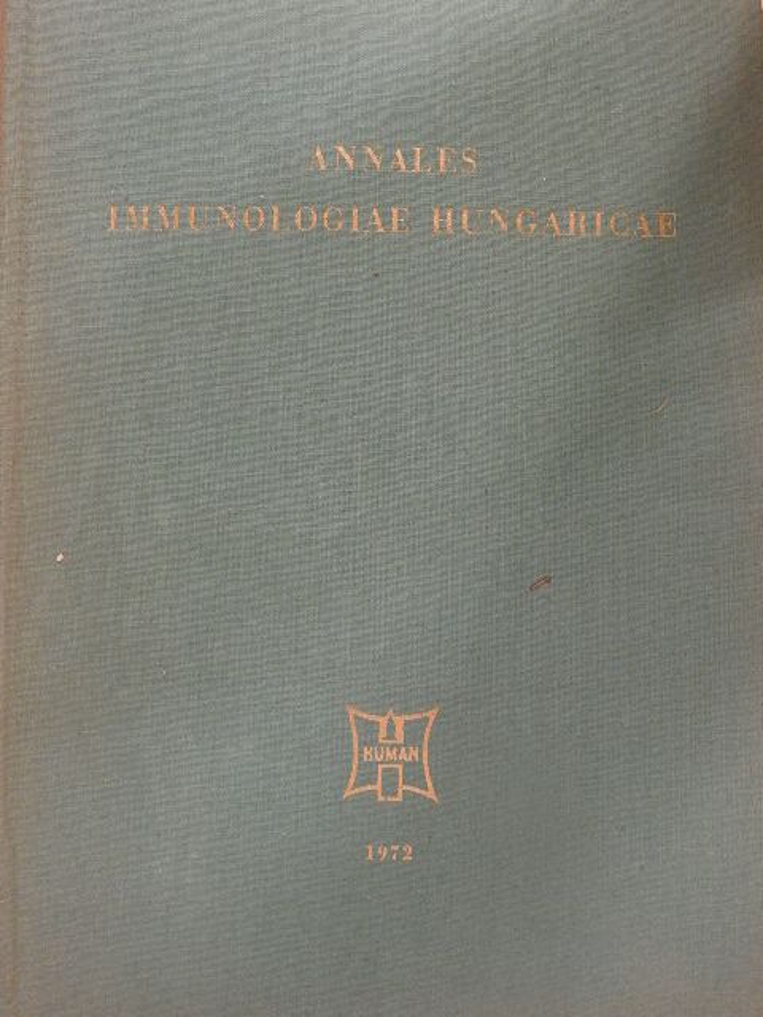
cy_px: 508
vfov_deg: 38.2
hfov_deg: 29.1
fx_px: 1469
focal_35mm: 50
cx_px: 382
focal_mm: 9
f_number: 4
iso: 560
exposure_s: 1/8
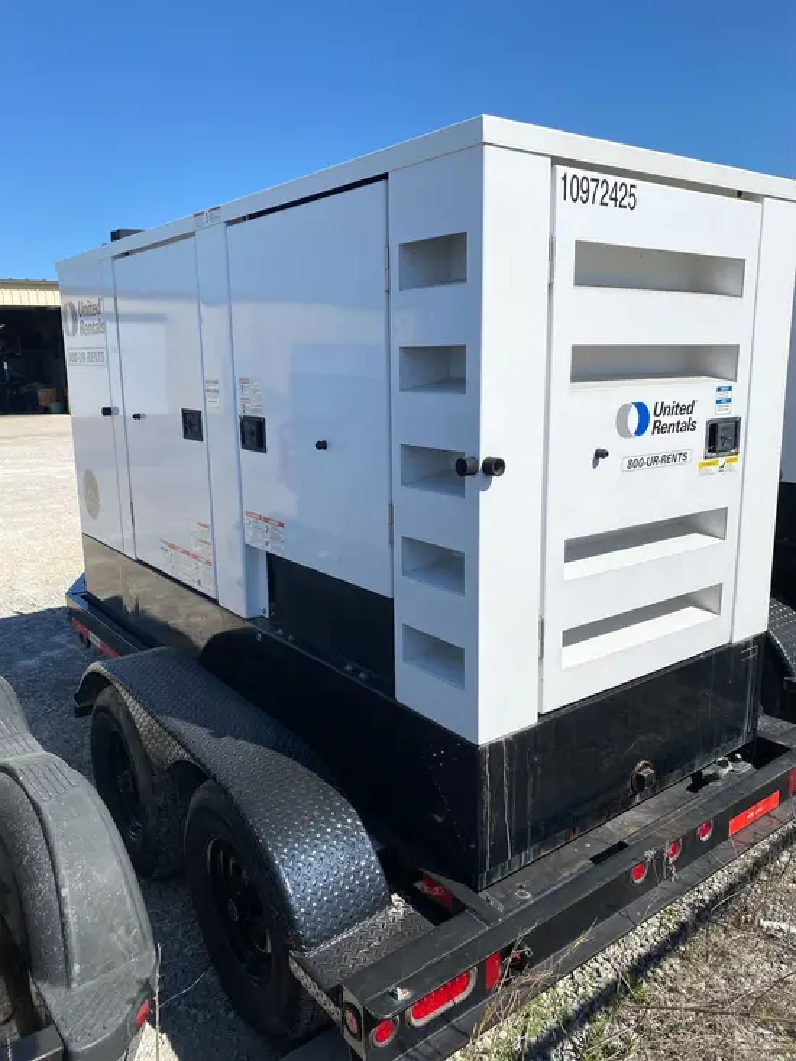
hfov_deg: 53.1
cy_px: 530
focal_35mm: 26
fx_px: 797
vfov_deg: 67.3
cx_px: 398
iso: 32
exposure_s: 1/4808
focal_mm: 4.25
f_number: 1.8
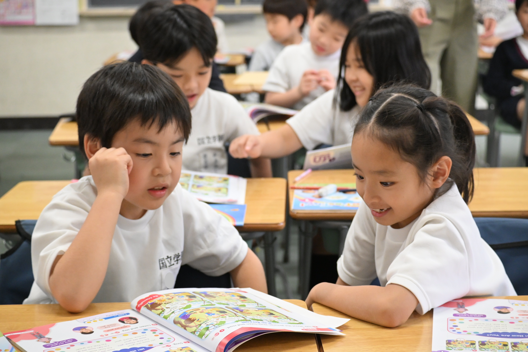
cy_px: 176
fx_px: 1100
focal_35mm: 75
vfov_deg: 18.2
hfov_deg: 27.0
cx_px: 264
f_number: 4.5
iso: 2500
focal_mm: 50
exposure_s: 1/250
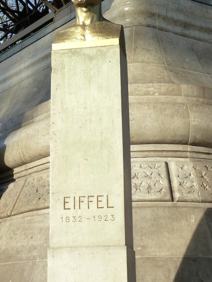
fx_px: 751
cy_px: 69
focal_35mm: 92
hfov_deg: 16.0
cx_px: 58
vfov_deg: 21.1
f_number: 3.9
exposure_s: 1/400
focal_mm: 9.7
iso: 125
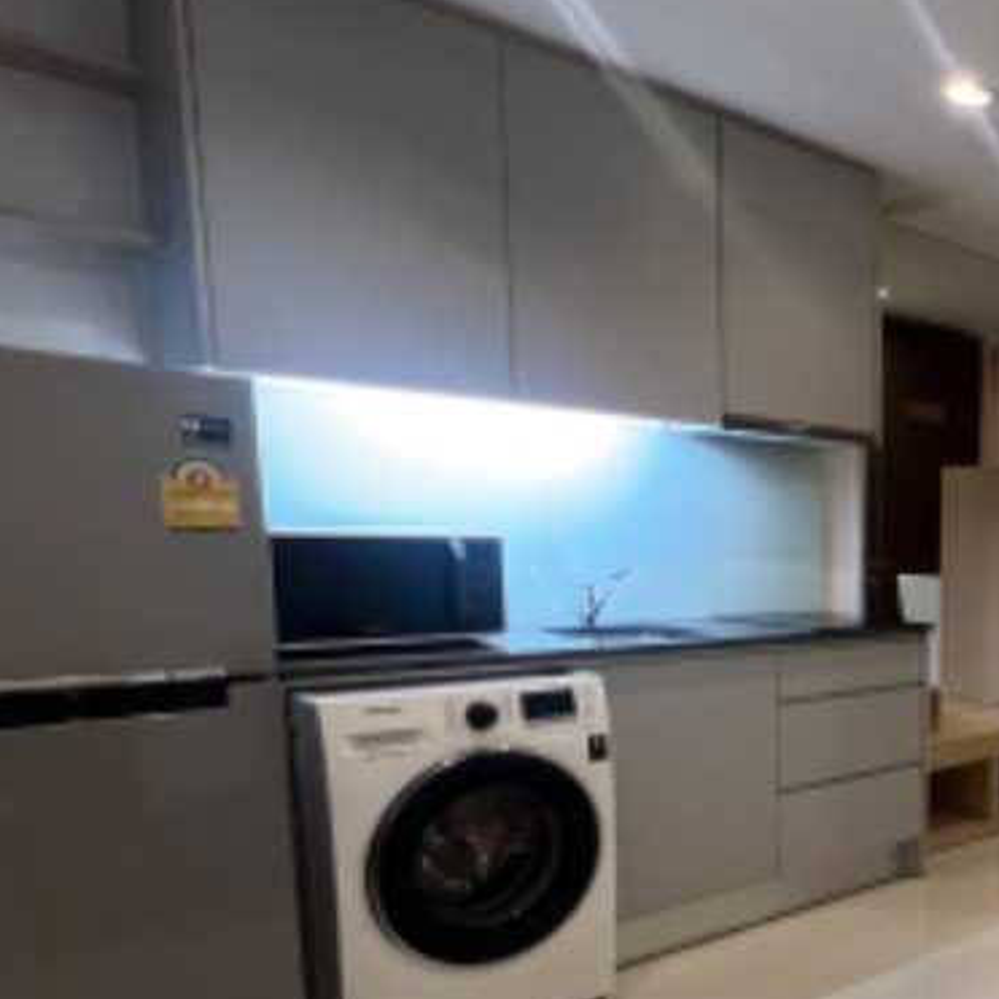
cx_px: 1123
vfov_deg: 51.2
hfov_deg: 41.0
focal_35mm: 31
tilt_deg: -7.9
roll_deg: +0.2
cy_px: 692
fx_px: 1012
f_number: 1.8
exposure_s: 1/50
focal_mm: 1.57
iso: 400
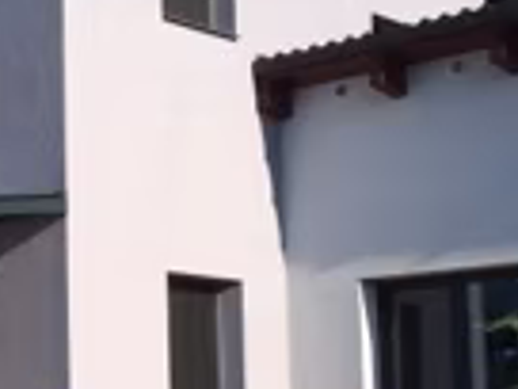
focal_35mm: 106
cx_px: -209
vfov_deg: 13.9
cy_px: 324
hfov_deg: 17.1
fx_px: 1586
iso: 40
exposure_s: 1/1953
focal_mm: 4.12
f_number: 2.2
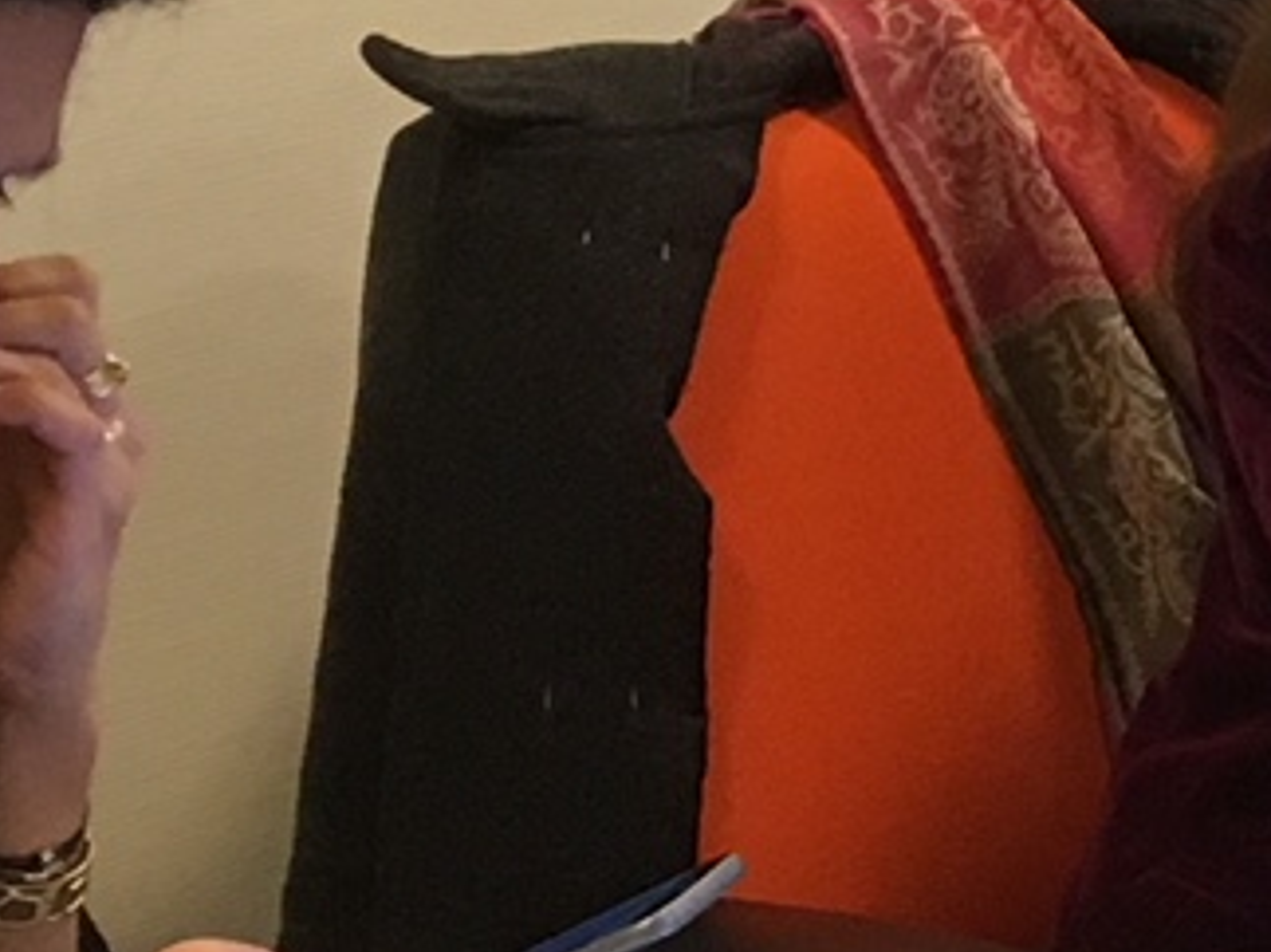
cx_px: 2660
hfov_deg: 10.0
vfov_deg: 8.2
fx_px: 6643
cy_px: 413
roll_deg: +0.2
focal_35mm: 181
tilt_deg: -13.9
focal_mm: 4.15
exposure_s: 1/33
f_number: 2.2
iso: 125
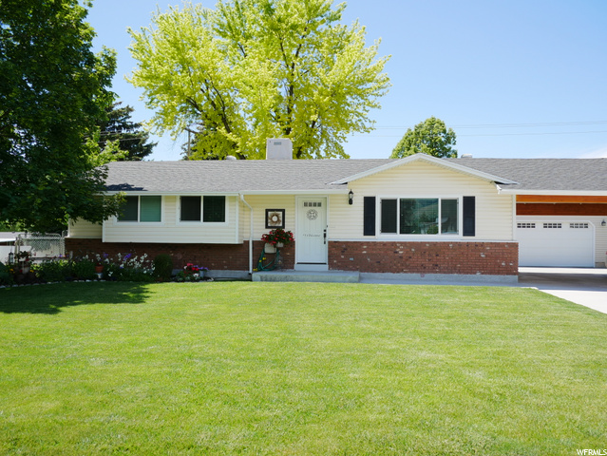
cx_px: 304
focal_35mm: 28
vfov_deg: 49.8
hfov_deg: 63.4
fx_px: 491
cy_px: 228
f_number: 6.3
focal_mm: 14
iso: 200
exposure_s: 1/200
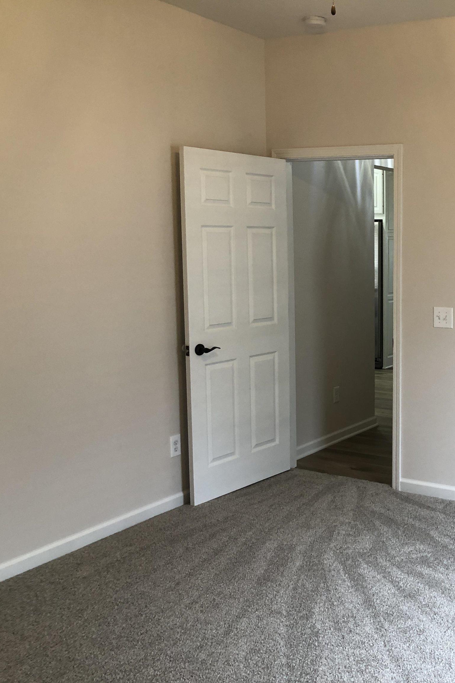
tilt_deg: -8.4
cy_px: 341
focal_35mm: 39
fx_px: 739
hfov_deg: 32.0
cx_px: 437
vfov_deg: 49.6
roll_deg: -1.0
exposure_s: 1/30
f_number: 1.8
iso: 32
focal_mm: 3.99
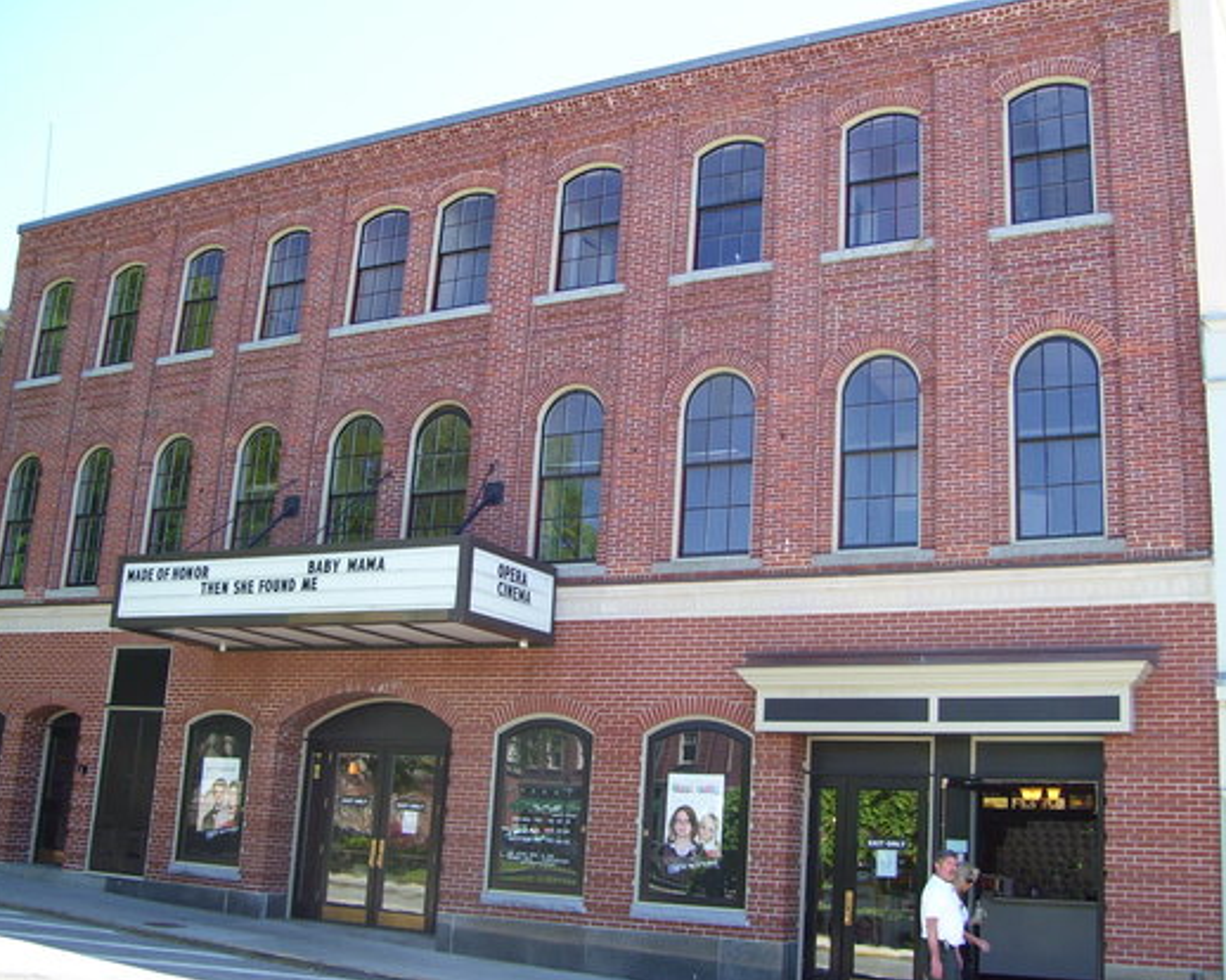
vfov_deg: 39.1
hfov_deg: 48.0
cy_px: 495
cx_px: 611
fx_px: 1378
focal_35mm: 38
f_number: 2.7
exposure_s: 1/250
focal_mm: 6
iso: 80
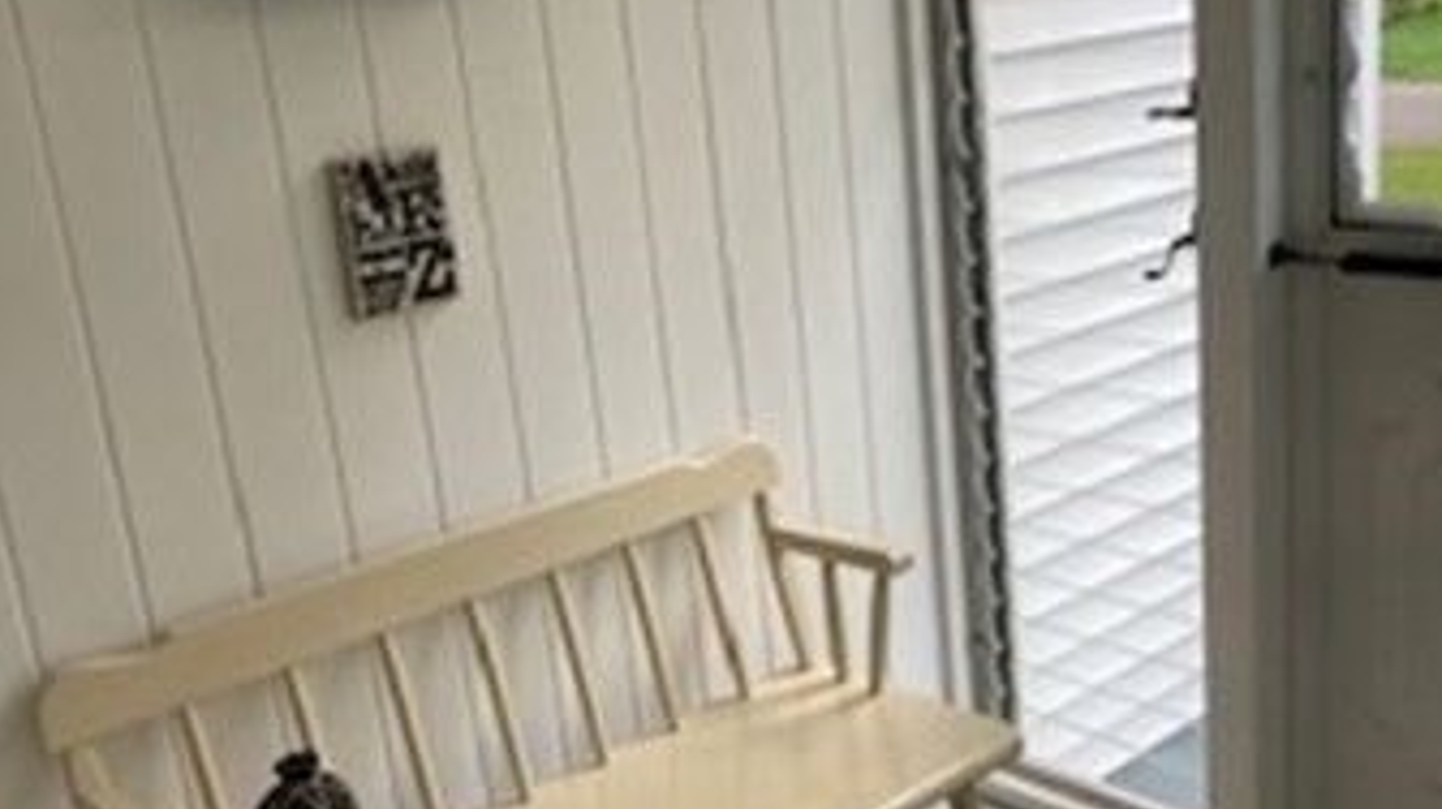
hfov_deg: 49.4
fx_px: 1567
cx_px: 719
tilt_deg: -15.0
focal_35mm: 41
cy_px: 448
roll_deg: +6.0
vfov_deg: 28.9
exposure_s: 1/121
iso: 40
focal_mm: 3.99
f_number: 1.8
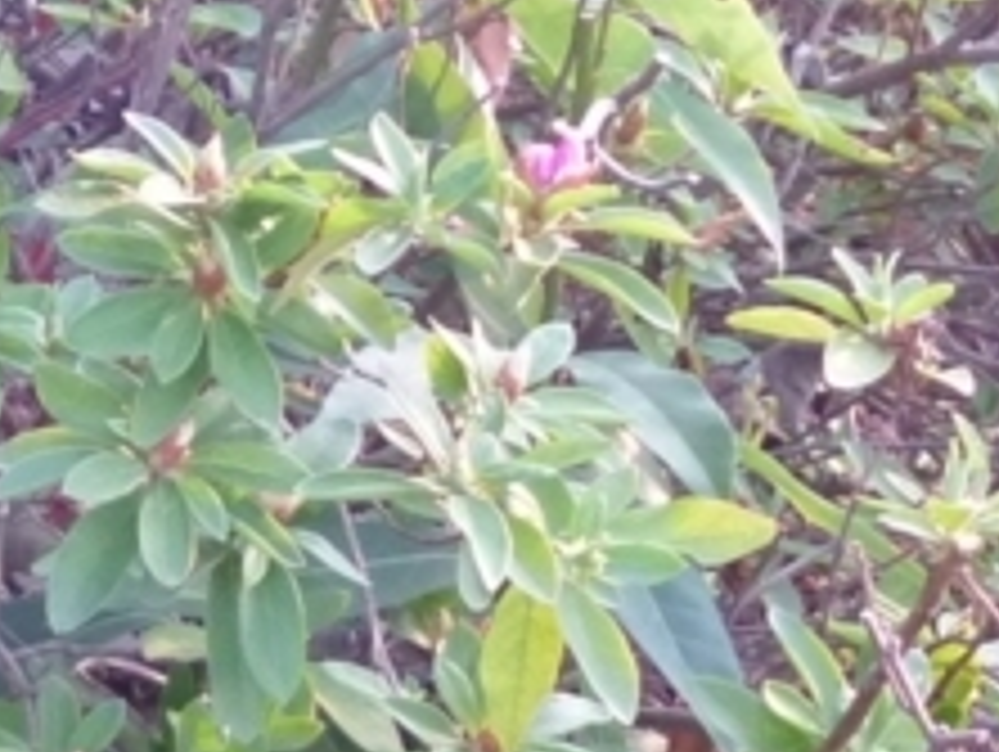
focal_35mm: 129
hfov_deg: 14.8
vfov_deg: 11.5
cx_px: -135
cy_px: 545
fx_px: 3727
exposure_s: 1/60
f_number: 3.1
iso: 250
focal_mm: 5
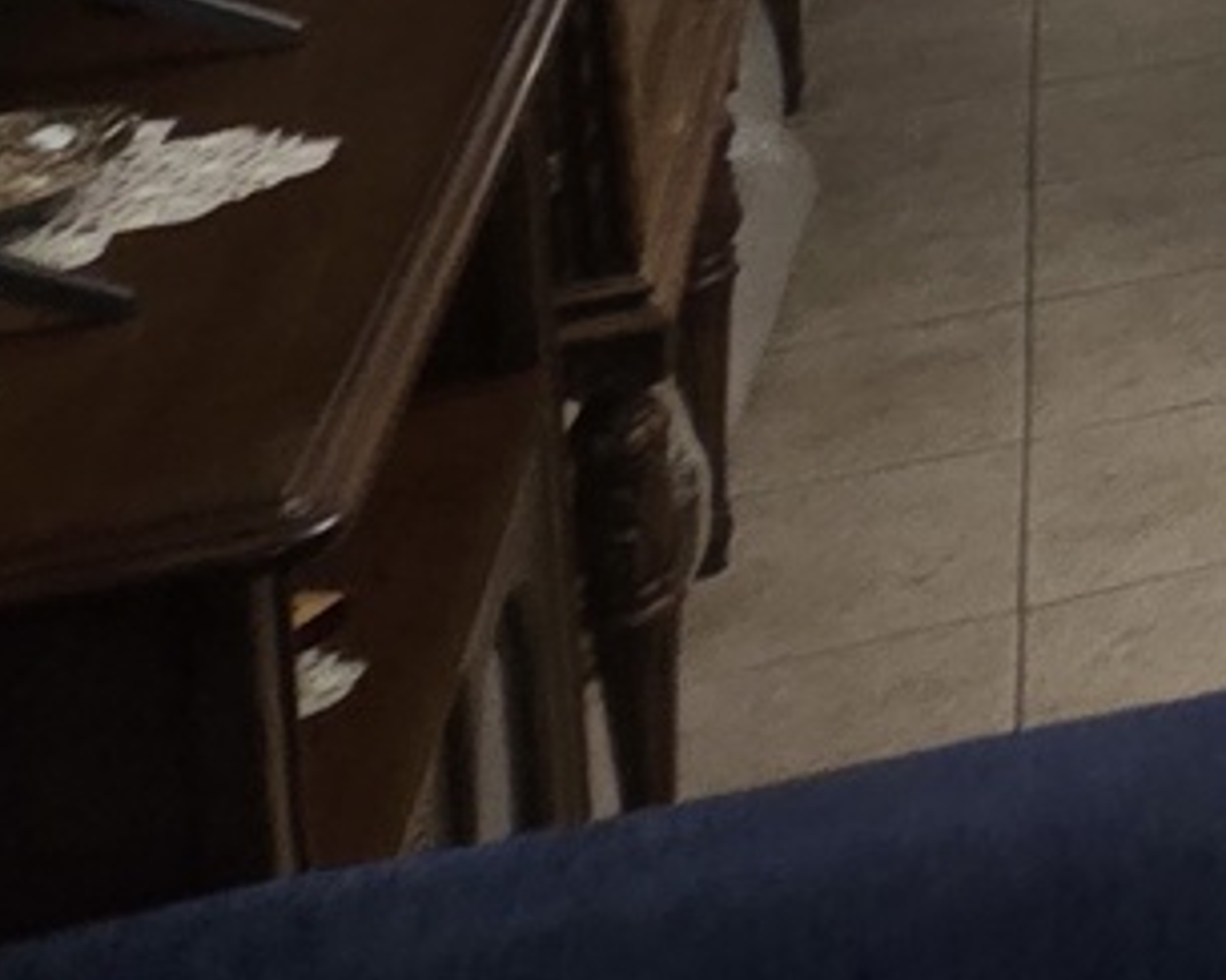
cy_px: -751
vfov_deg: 16.3
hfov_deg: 16.4
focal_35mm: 80
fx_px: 2903
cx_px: 2625
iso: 160
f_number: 2.2
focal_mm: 2.2
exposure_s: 1/50
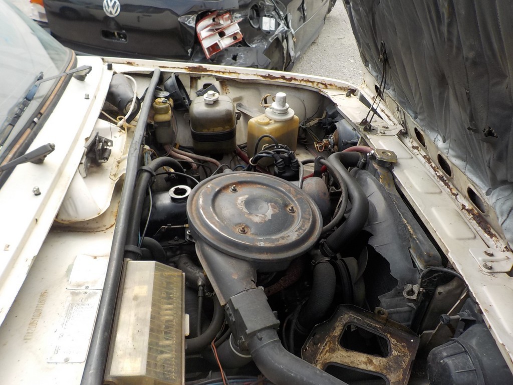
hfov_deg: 60.0
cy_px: 192
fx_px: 445
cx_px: 256
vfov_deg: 46.8
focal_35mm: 30
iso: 125
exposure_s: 1/500
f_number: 3.3
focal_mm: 4.1
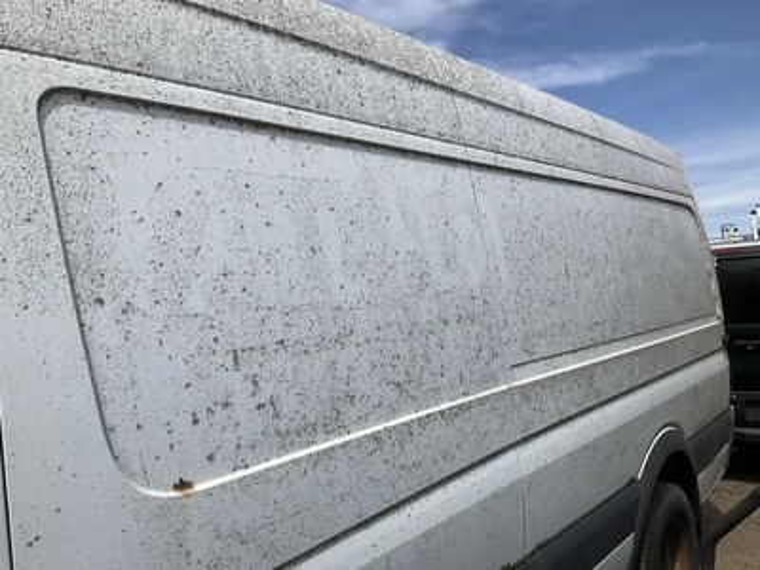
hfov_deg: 61.7
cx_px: 380
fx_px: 637
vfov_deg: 48.2
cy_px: 285
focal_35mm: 29
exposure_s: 1/2801
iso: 25
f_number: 1.8
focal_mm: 3
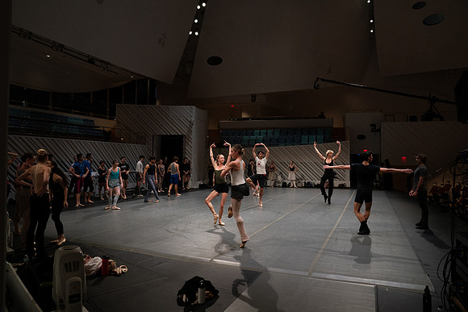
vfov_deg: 53.2
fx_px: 312
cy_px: 156
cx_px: 234
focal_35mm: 24
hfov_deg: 73.7
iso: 3200
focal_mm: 24
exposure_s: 1/400
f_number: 4
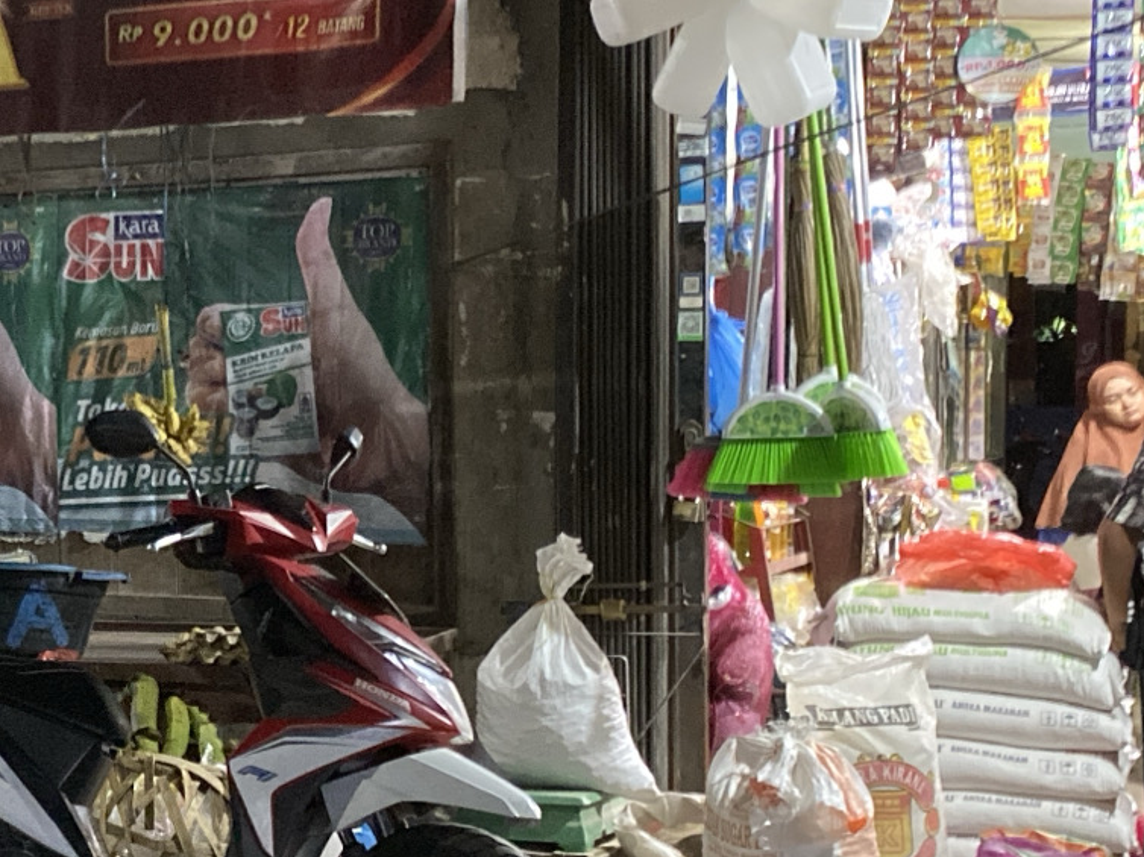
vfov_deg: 21.3
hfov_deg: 26.5
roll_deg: -0.1
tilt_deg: -5.6
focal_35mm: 69
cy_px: 507
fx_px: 2280
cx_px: -36
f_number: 1.8
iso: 1000
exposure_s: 1/17
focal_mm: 4.25
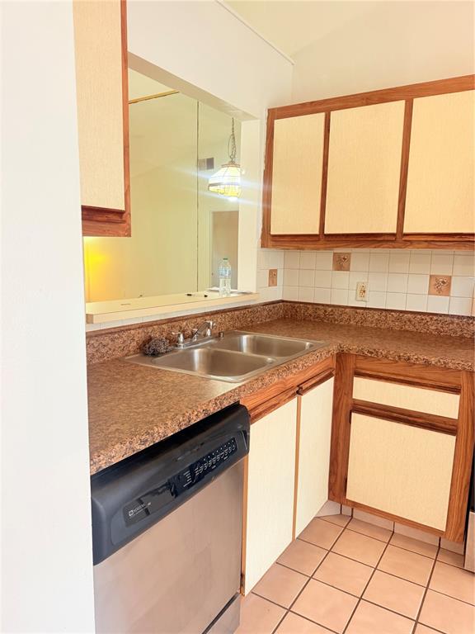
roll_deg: -1.6
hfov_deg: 56.8
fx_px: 439
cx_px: 238
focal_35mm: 24
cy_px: 317
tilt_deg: -6.8
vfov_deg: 71.6
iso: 125
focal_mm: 6.76
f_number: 1.78
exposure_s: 1/60
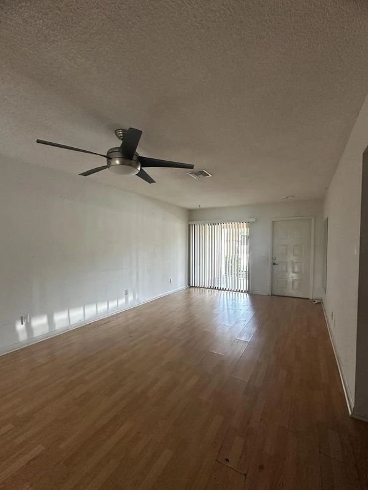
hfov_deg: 81.7
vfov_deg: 98.1
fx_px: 213
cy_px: 251
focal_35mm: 15
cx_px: 191
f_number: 2.2
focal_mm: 2.22
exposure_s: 1/99
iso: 250
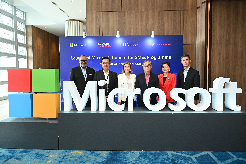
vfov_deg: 53.1
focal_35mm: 24
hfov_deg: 73.7
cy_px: 82
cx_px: 123
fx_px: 164
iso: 2000
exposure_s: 1/160
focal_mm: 24
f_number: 4.5
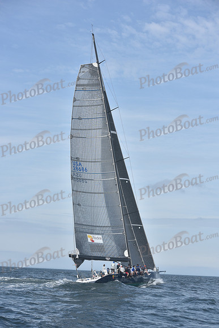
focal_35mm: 70
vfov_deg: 28.8
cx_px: 110
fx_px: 638
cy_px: 164
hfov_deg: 19.5
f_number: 6.3
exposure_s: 1/1250
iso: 200
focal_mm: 70
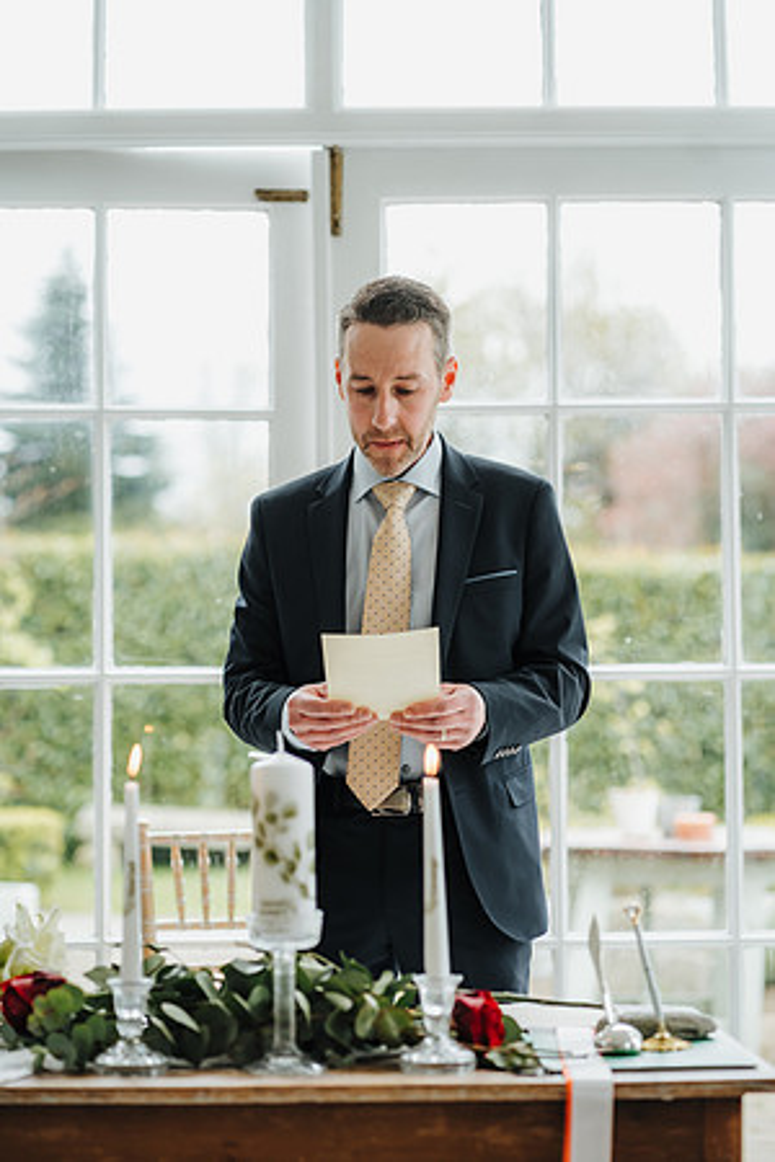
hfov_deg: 16.1
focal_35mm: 85
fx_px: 2745
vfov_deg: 23.9
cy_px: 581
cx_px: 388
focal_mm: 85
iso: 250
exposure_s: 1/200
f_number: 2.8
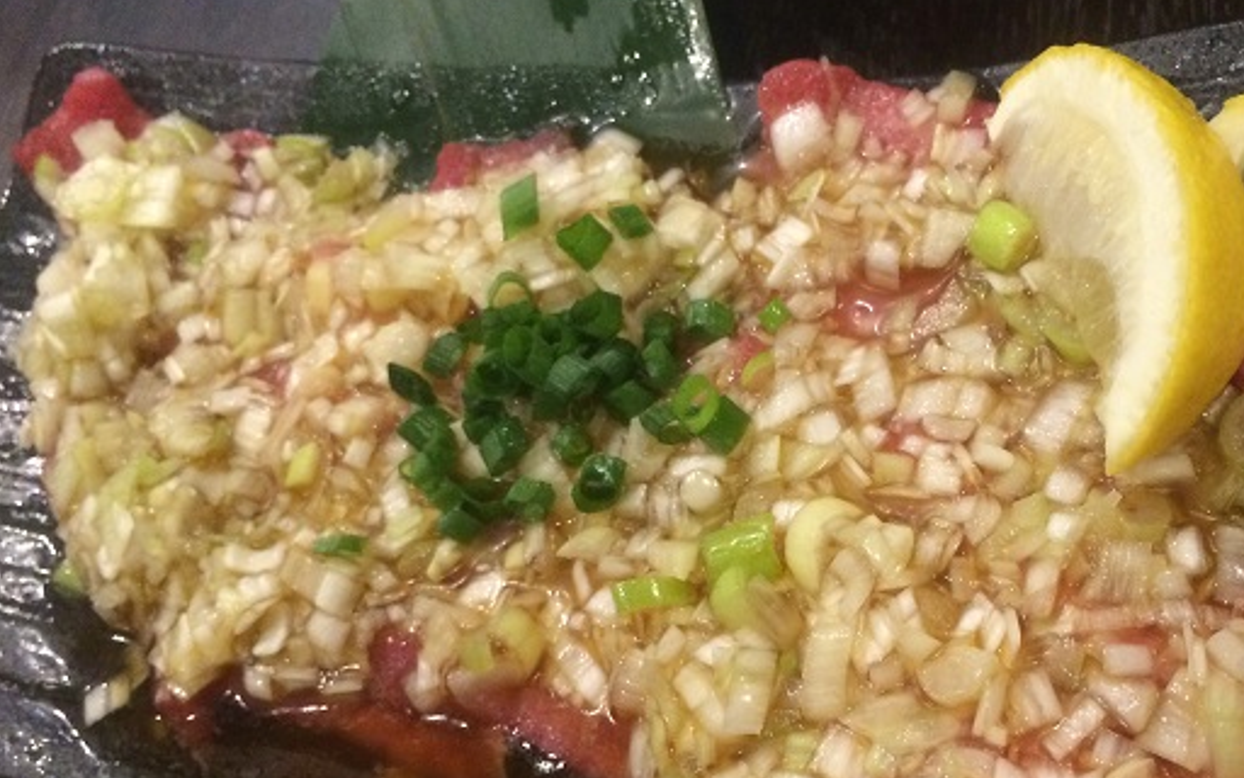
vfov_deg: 30.1
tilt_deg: -59.0
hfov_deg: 46.7
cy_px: 568
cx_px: 792
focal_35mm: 42
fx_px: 1424
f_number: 2.2
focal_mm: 4.15
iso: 250
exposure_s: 1/30
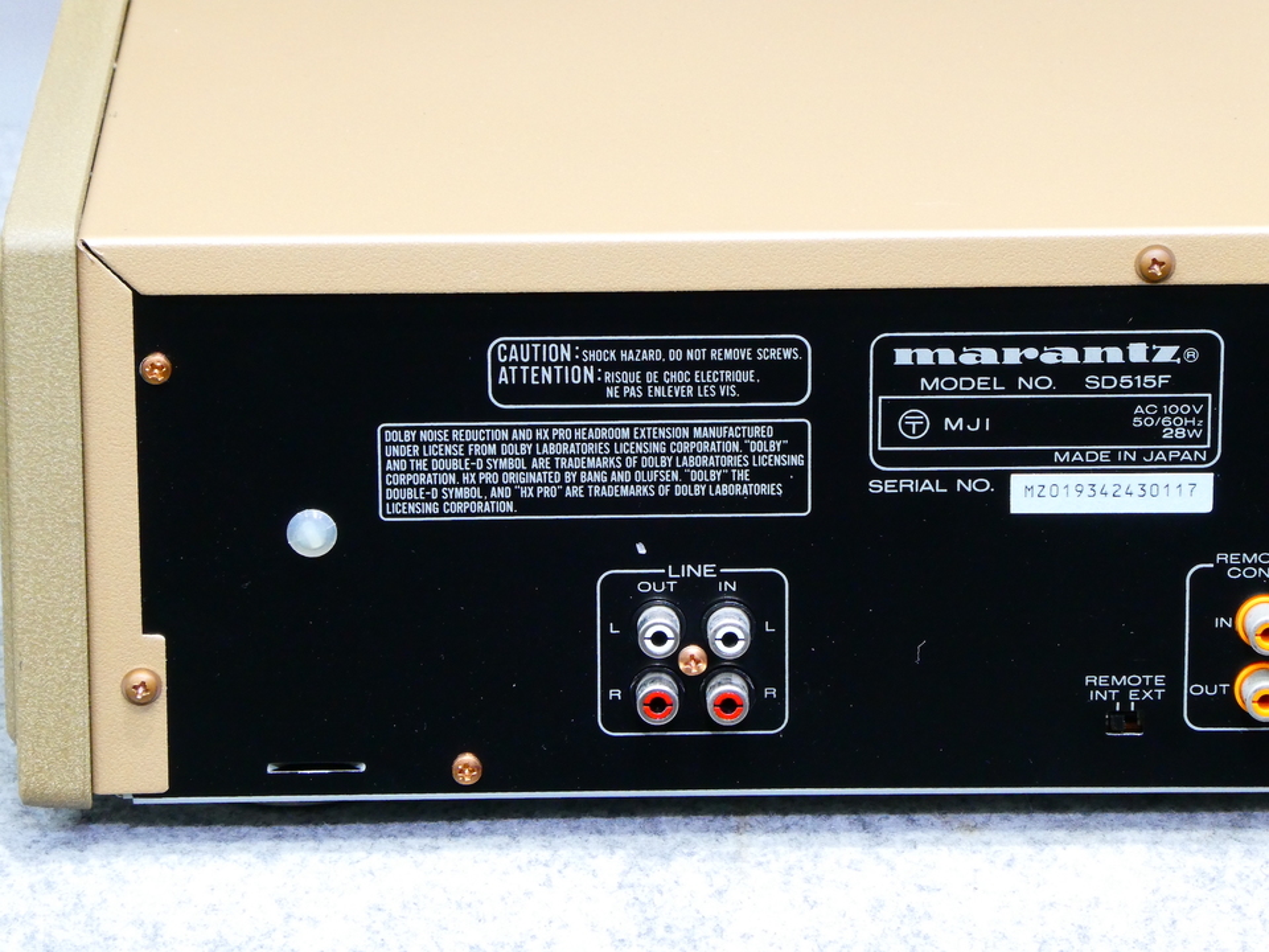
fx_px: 5865
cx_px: 634
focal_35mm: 160
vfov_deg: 9.3
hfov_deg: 12.3
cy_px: 476
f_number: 5.6
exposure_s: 1/5
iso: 400
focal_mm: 28.7
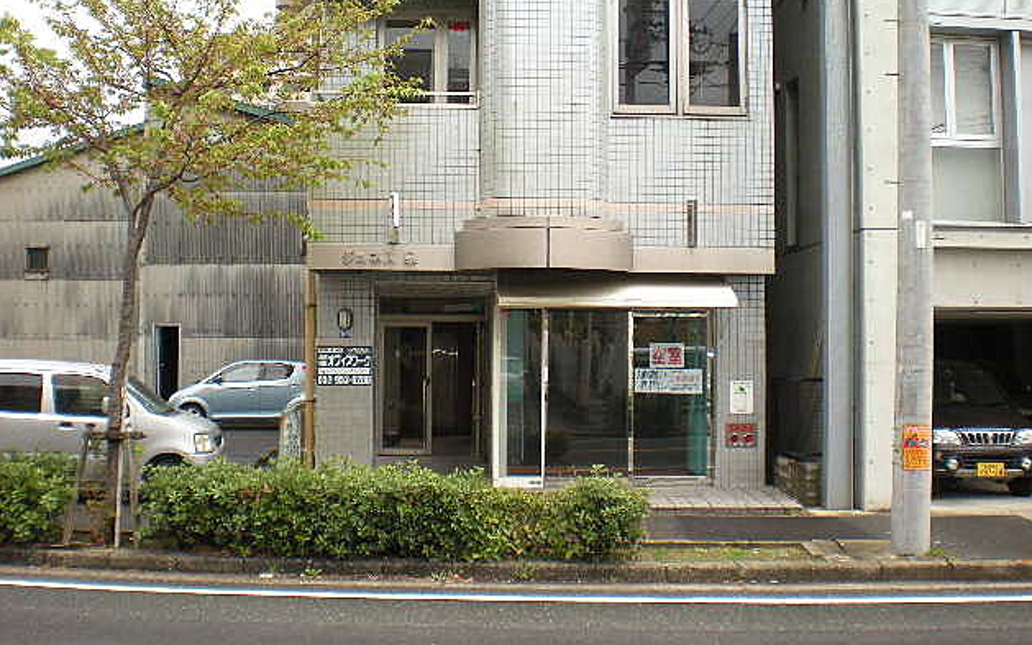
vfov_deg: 31.2
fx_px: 1153
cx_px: 523
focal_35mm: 41
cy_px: 307
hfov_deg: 48.2
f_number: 4.6
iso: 89
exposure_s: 1/210
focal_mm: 6.3
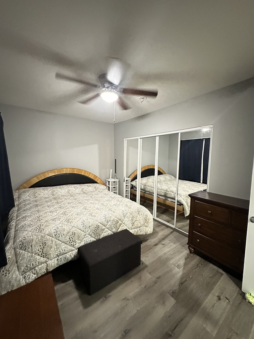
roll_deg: -0.6
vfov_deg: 102.1
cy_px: 170
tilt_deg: -4.2
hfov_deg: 85.7
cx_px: 127
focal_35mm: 14
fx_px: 137
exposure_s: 1/30
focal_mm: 2.22
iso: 1600
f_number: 2.2
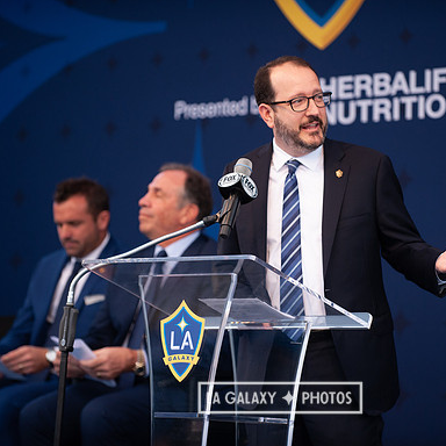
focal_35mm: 199
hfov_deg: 8.8
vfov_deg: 8.8
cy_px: 223
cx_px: 280
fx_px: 2901
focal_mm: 155
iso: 560
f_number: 2.8
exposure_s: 1/1250
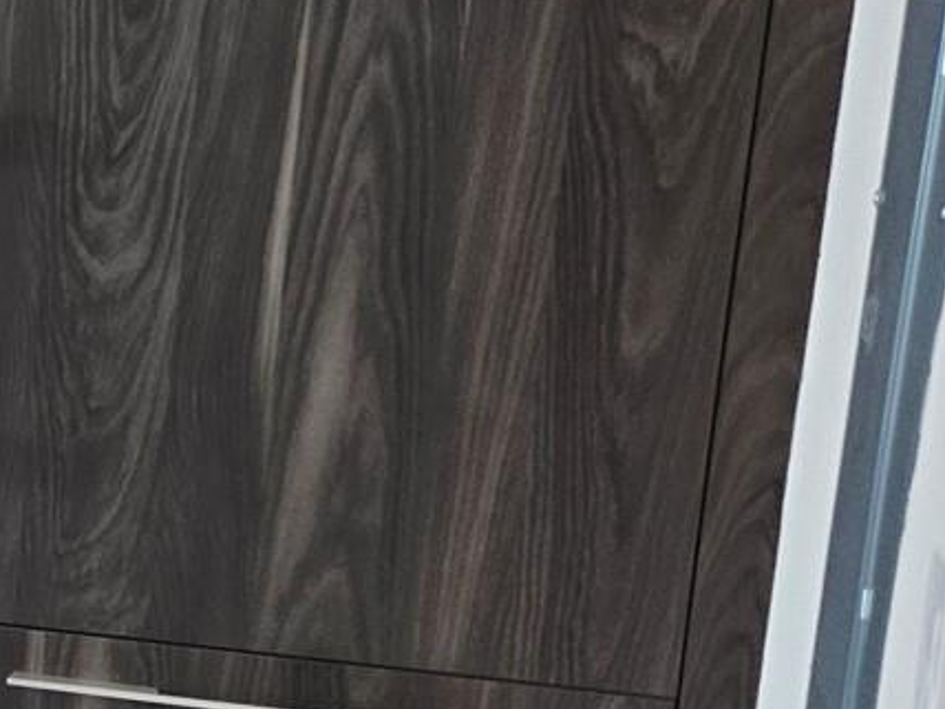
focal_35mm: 86
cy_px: 519
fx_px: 2348
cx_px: -676
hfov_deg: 18.6
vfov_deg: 17.1
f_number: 1.8
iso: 125
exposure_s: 1/120
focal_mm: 5.4
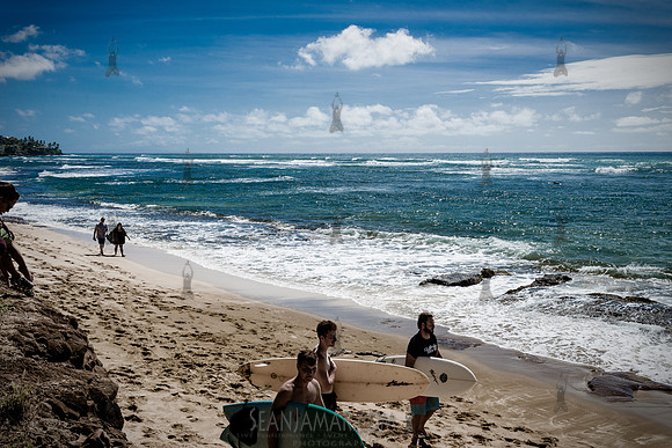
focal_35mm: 37
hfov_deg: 52.3
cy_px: 224
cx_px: 336
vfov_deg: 36.3
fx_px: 684
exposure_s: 1/320
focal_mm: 35
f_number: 11
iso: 200
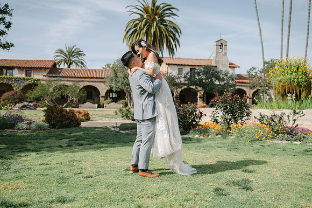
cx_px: 156
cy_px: 104
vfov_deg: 37.2
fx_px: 308
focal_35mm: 36
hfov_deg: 53.7
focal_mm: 35
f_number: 2
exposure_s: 1/5000
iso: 100
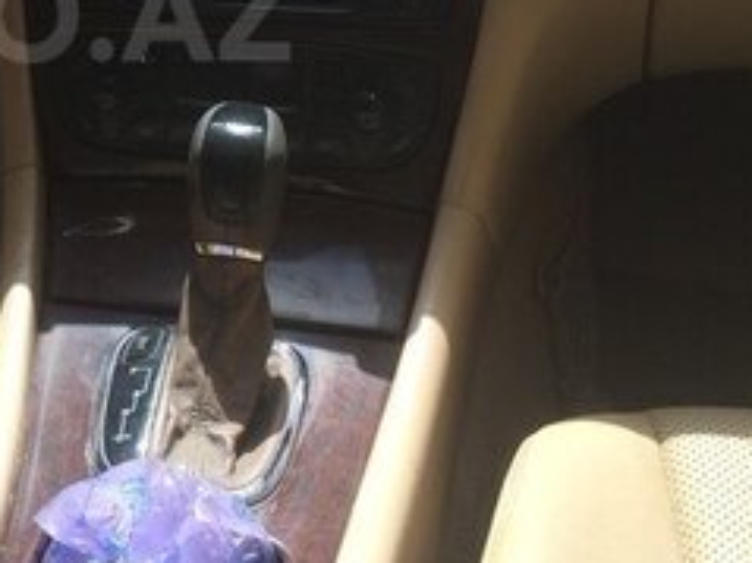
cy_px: 14
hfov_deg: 23.2
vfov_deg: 18.0
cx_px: -31
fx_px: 1737
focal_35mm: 80
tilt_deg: -23.5
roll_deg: +3.8
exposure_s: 1/513
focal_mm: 4.15
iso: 32
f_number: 2.2
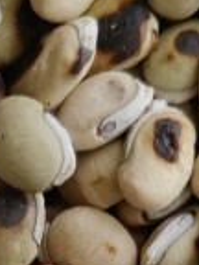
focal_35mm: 200
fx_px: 1533
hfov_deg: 7.4
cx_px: -53
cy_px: 522
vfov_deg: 9.3
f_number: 1.9
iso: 200
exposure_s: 1/100
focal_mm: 5.52
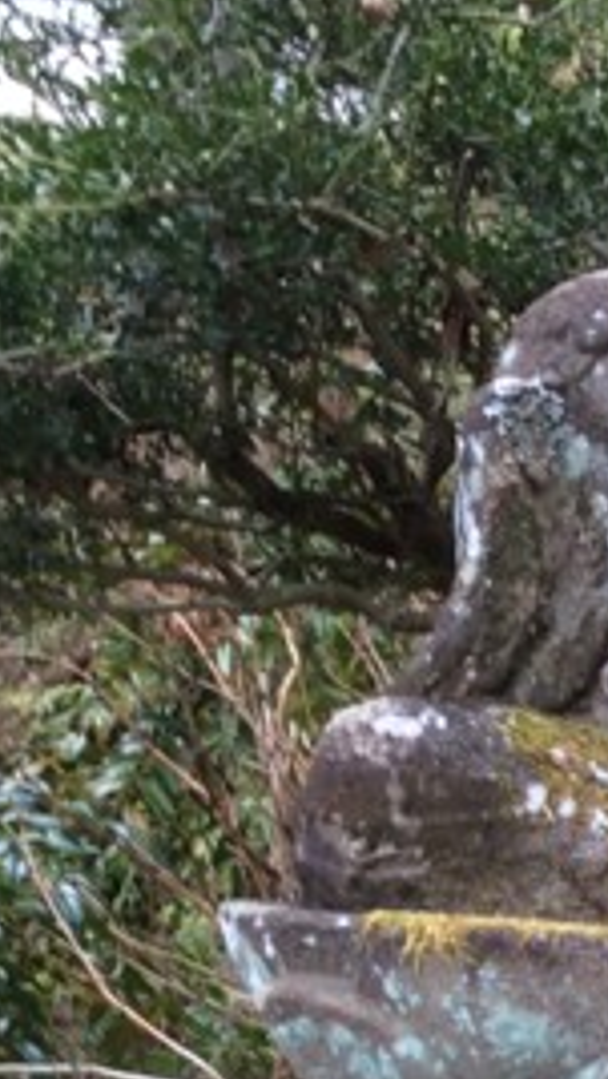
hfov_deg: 11.3
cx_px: 833
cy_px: 994
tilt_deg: -9.4
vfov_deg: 20.1
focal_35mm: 104
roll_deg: +1.3
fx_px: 2977
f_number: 2.4
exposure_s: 1/40
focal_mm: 3.3
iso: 32
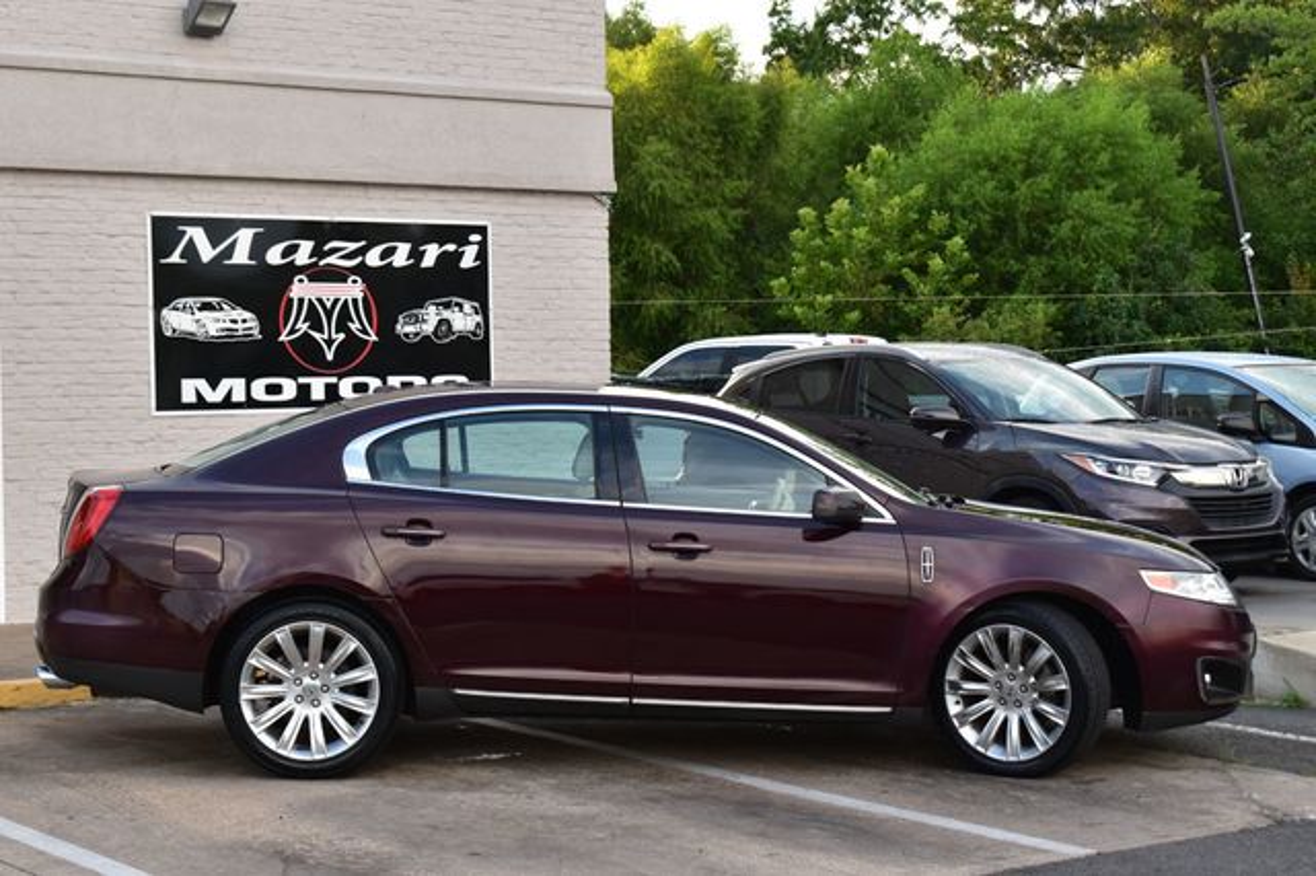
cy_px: 438
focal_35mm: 69
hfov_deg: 29.3
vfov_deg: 19.7
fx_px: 2521
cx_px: 658
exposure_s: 1/80
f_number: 9
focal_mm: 46
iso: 400
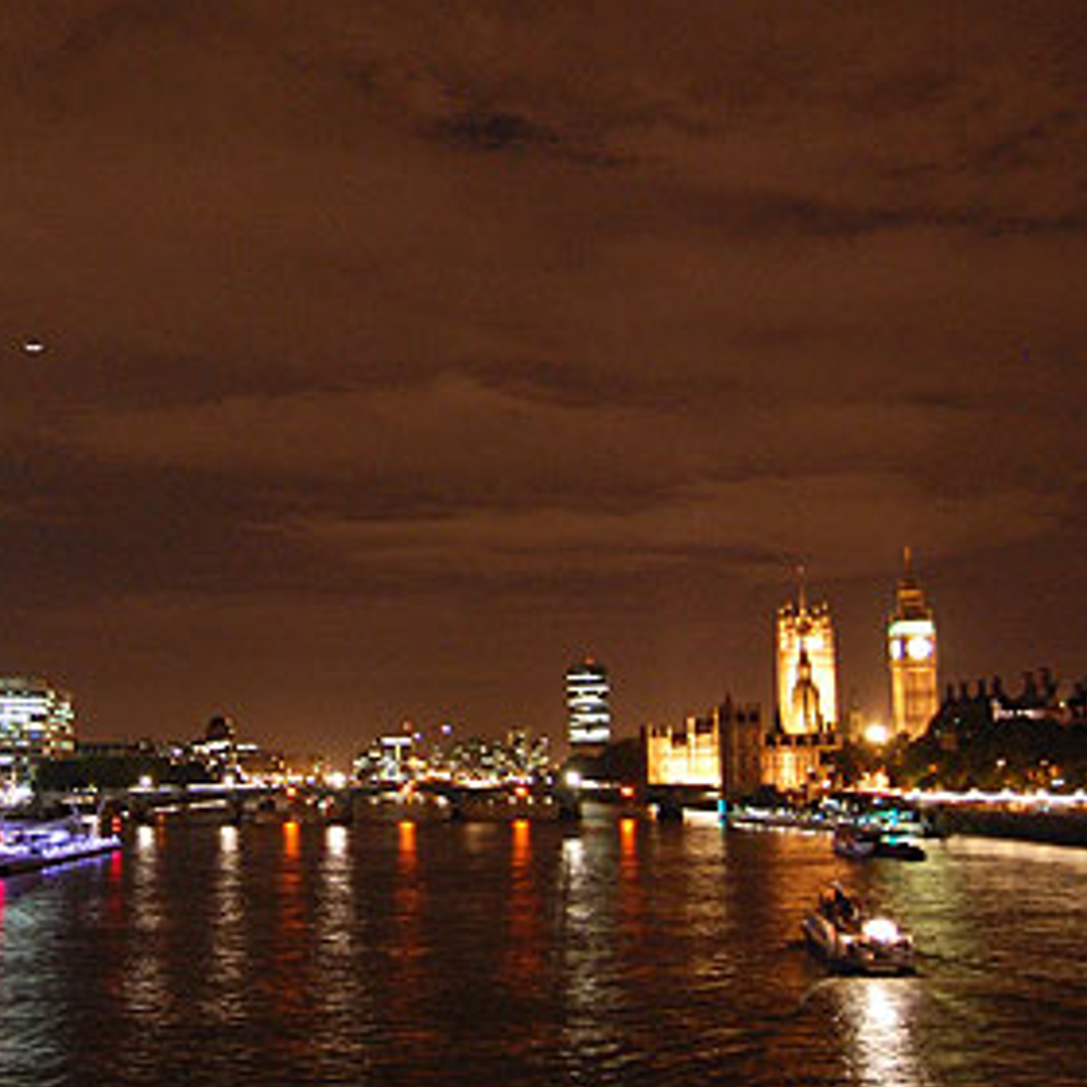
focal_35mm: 45
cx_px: 256
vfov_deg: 37.6
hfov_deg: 36.6
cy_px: 538
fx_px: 1599
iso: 1600
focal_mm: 22
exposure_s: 1/2.5
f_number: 3.8
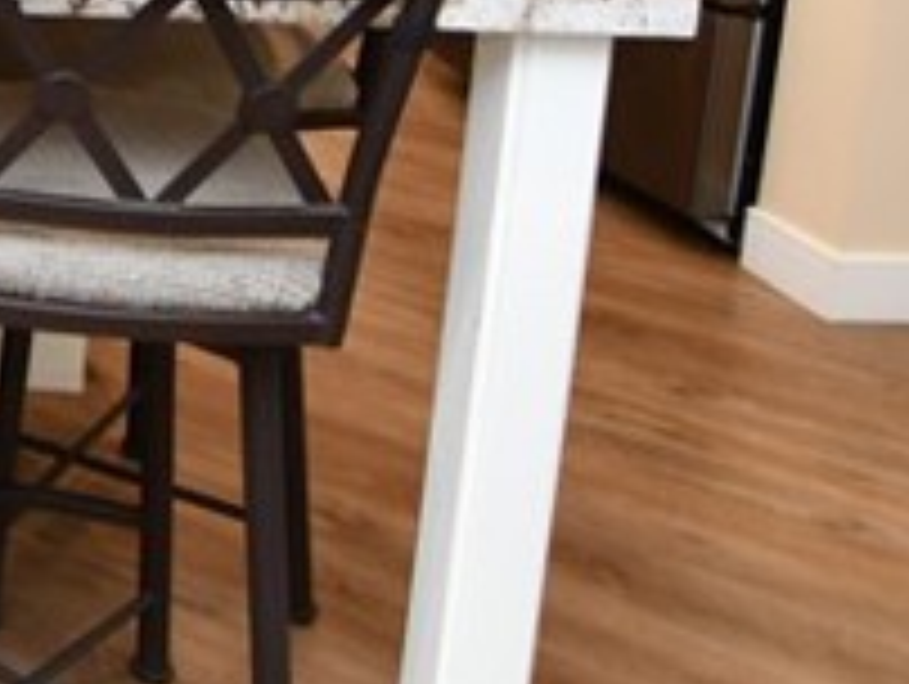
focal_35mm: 73
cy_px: -205
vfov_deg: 18.8
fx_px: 1919
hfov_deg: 19.9
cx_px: -702
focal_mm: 10
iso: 500
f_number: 4
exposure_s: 1/60
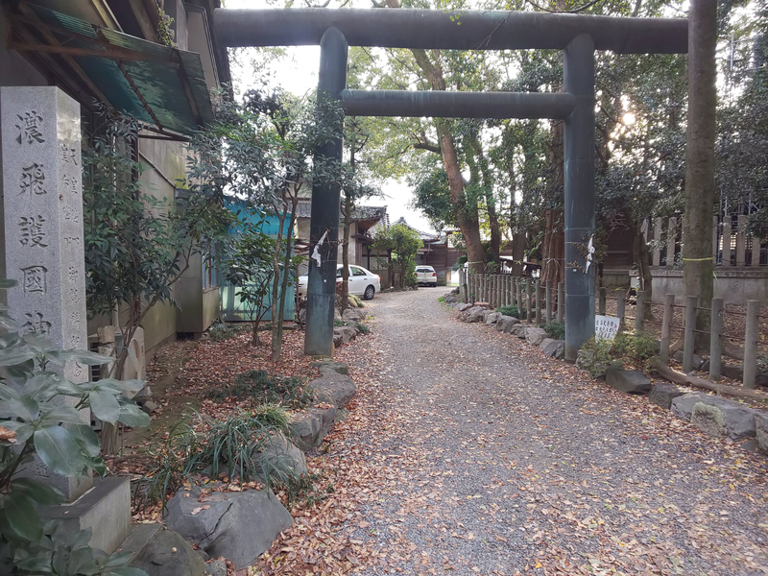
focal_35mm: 20
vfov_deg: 66.0
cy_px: 288
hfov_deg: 81.7
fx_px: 444
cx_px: 384
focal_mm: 3.45
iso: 46
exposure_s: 1/50
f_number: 1.94
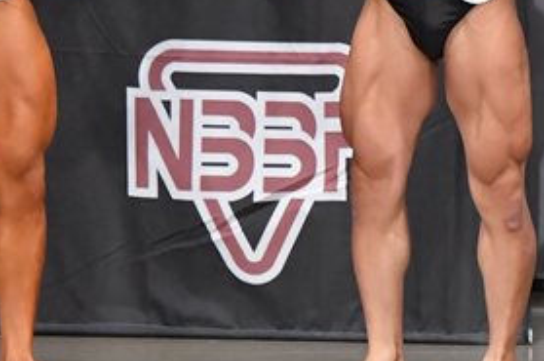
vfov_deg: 2.4
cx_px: 602
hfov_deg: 3.7
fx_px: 8478
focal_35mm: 562
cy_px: 10
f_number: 5.6
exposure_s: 1/400
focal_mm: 135
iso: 6400
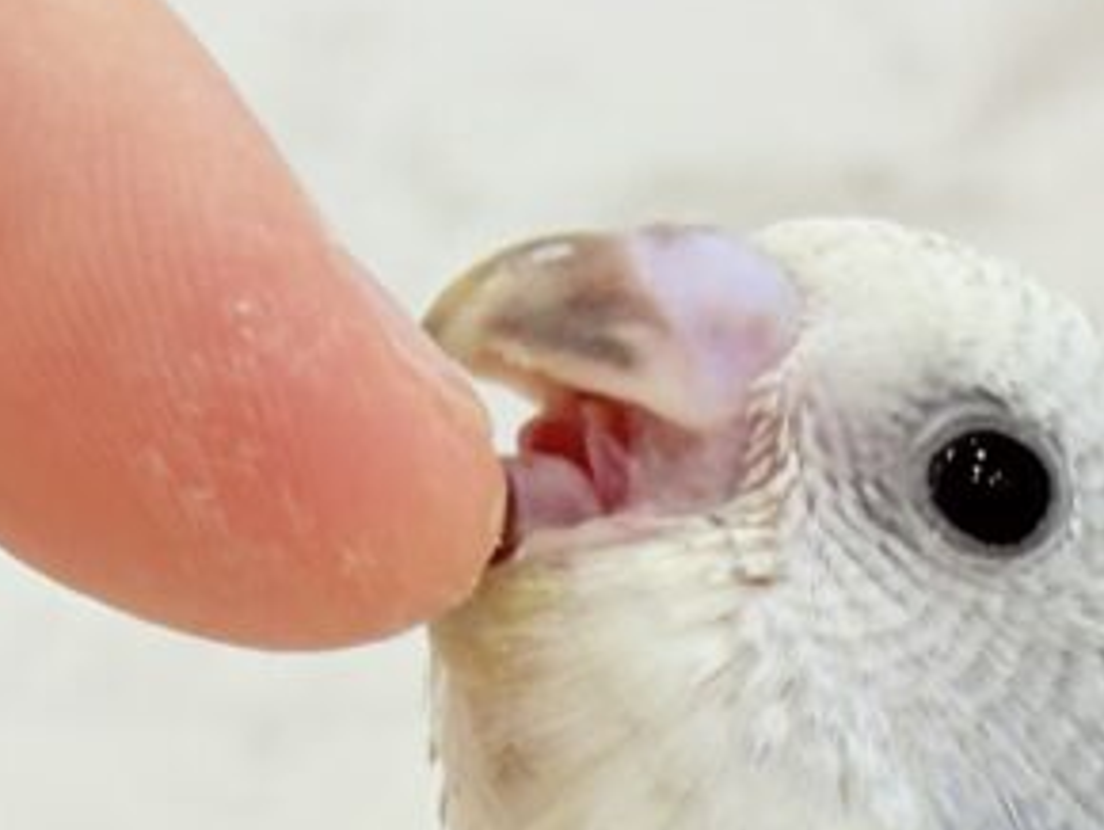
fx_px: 6863
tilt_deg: -6.7
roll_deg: +1.6
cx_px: 1233
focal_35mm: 215
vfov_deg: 6.8
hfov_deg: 9.1
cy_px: 1420
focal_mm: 5.96
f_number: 1.6
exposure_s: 1/100
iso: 64
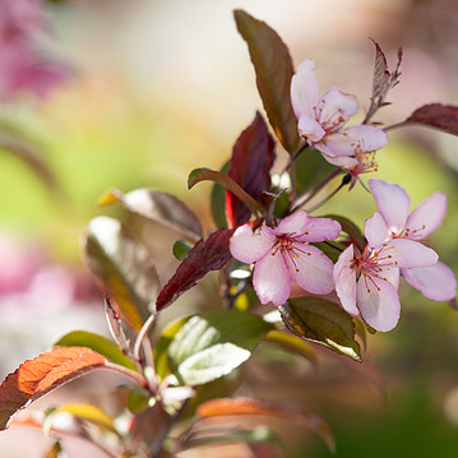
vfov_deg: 10.5
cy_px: 275
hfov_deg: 10.5
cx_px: 367
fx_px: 2485
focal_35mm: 166
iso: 100
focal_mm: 105
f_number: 2.8
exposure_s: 1/640
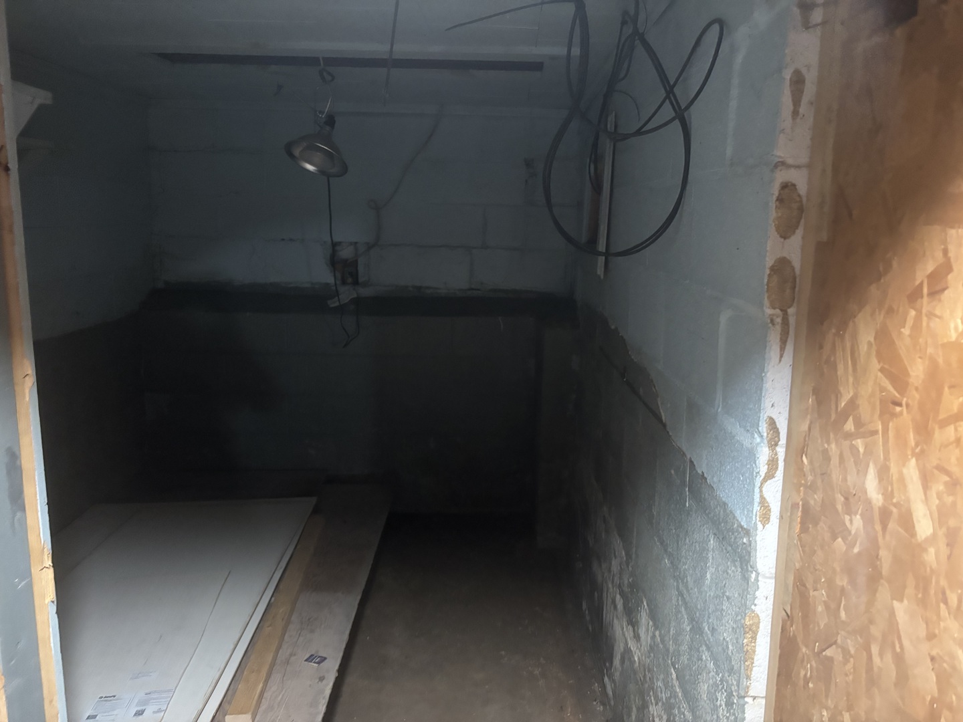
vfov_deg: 53.1
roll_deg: -0.9
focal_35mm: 26
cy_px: 361
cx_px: 482
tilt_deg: -9.8
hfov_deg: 67.3
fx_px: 723
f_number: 1.6
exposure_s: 1/30
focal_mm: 5.96
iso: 800
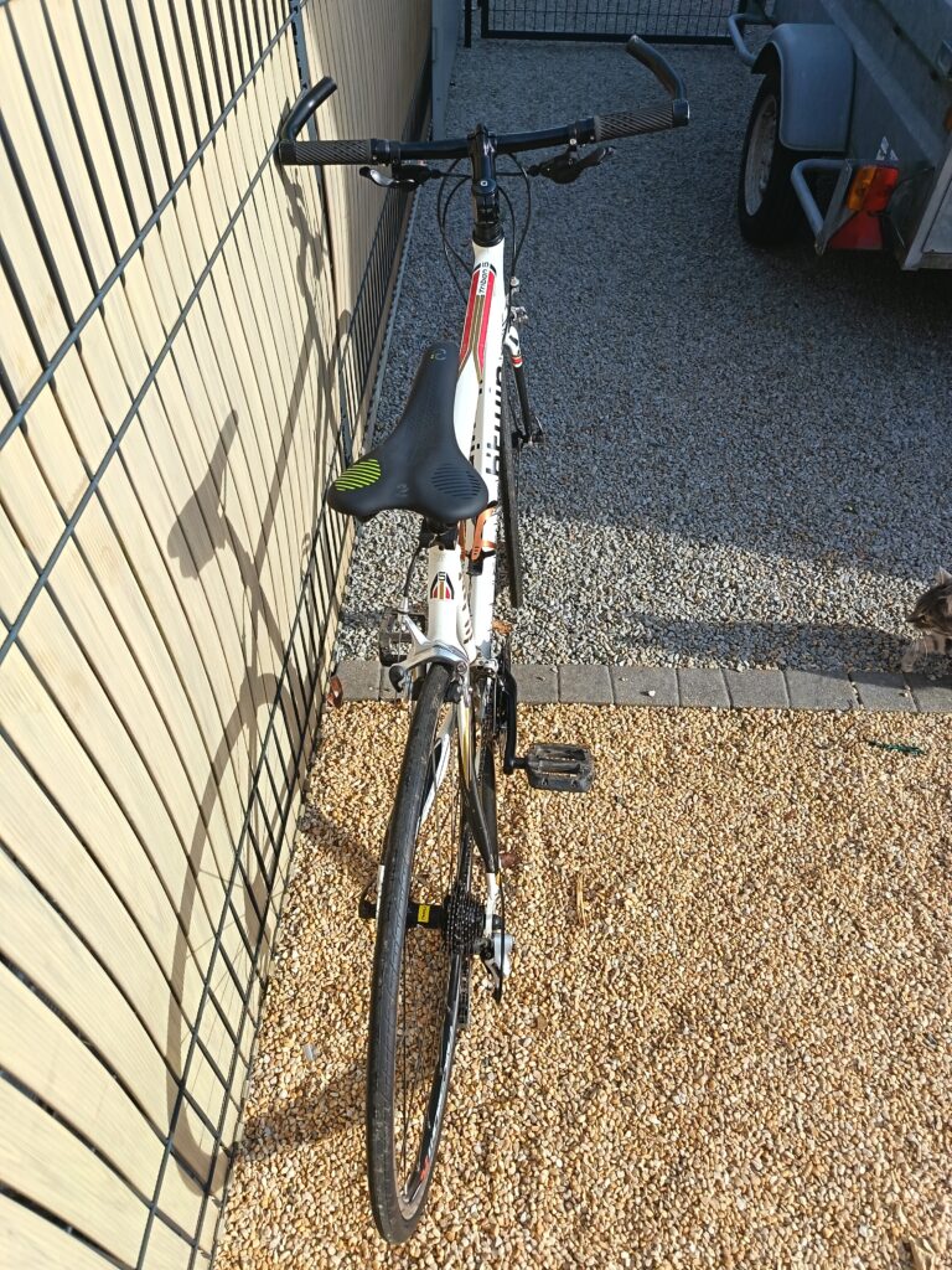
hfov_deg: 56.8
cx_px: 476
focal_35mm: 24
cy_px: 635
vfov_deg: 71.6
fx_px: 880
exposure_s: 1/472
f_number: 1.75
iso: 100
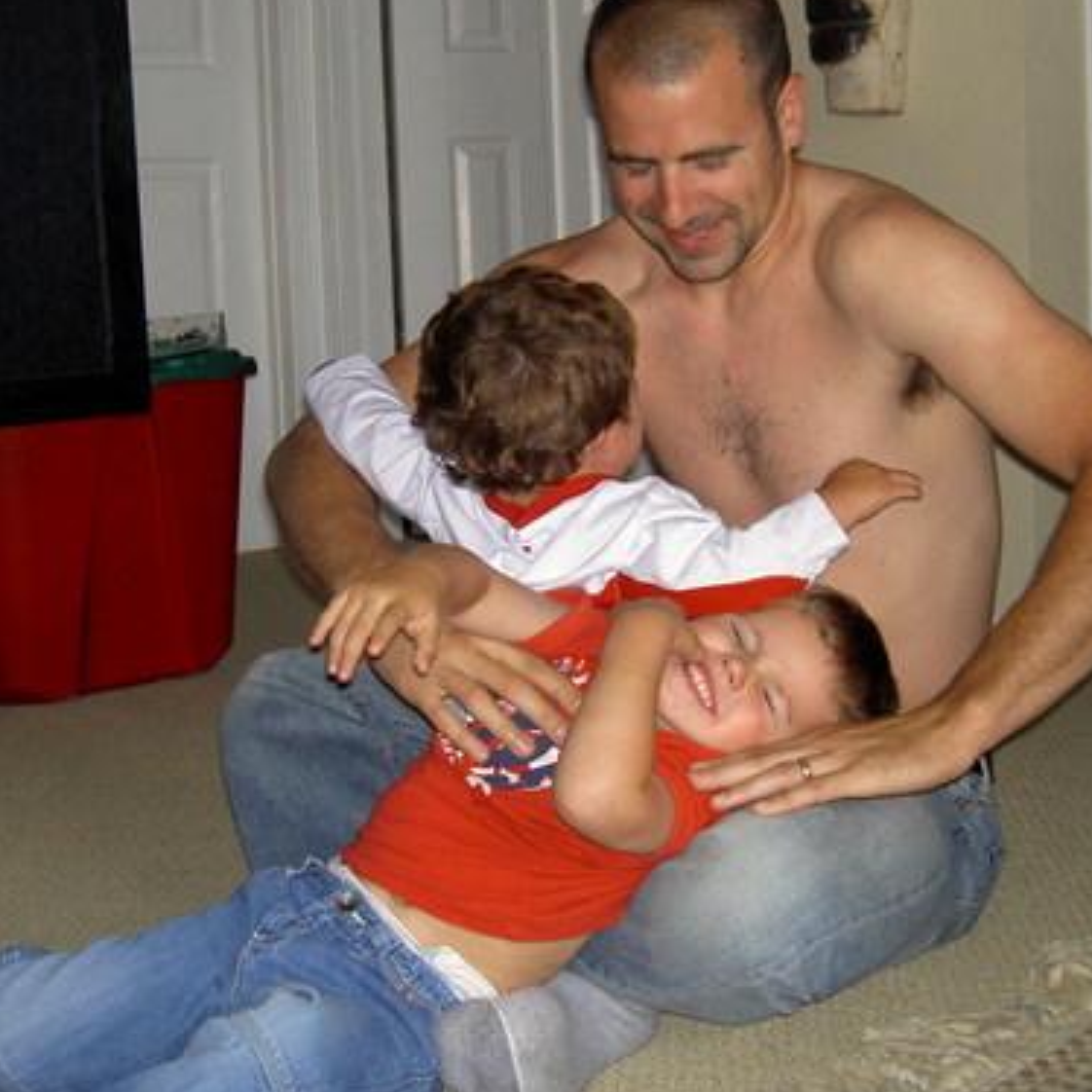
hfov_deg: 29.1
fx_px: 2106
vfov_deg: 29.1
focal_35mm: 59
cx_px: 558
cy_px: 496
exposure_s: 1/60
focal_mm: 8
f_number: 2.8
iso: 100
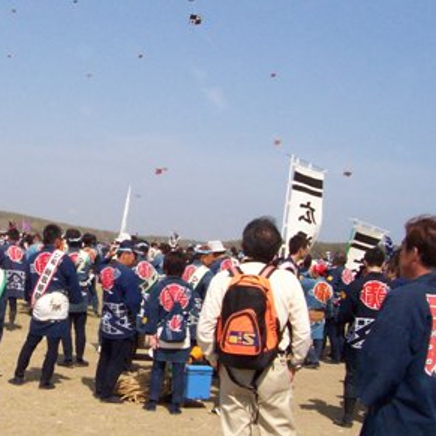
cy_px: 226
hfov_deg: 25.6
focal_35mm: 66
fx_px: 940
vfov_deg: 26.1
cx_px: 78
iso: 140
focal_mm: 5.6
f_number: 5.1
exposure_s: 1/1091
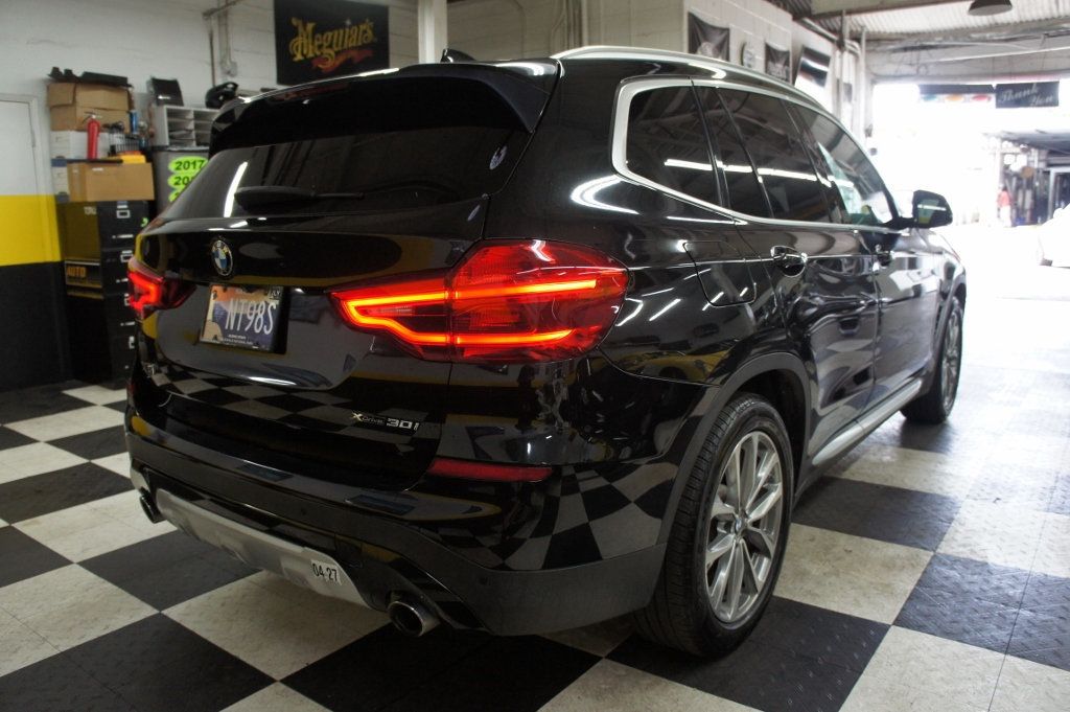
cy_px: 356
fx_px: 802
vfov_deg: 47.9
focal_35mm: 27
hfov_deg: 67.4
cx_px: 535
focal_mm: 18
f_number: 4
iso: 1000
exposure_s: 1/160
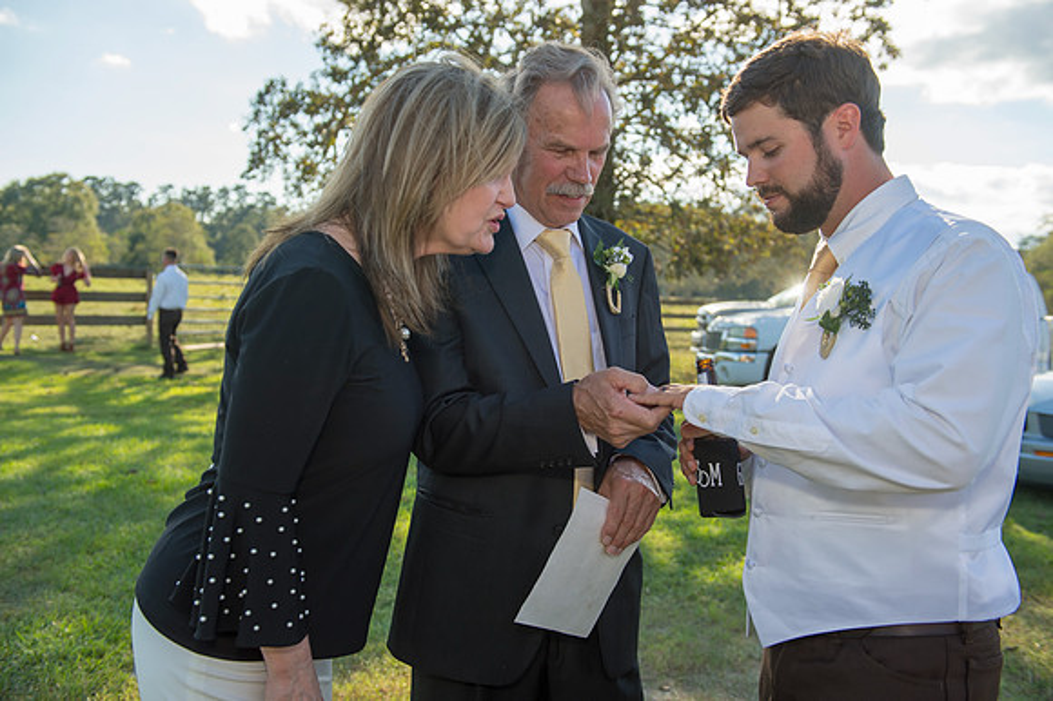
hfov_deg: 54.5
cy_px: 350
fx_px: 1023
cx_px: 526
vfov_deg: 37.8
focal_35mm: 35
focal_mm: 35
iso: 200
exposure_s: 1/800
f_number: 4.5
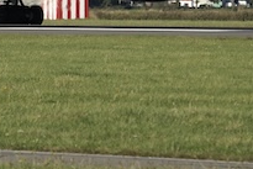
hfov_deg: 3.2
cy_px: -77
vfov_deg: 2.1
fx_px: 4522
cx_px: -157
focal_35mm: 643
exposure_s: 1/1250
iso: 160
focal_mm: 165
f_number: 5.6
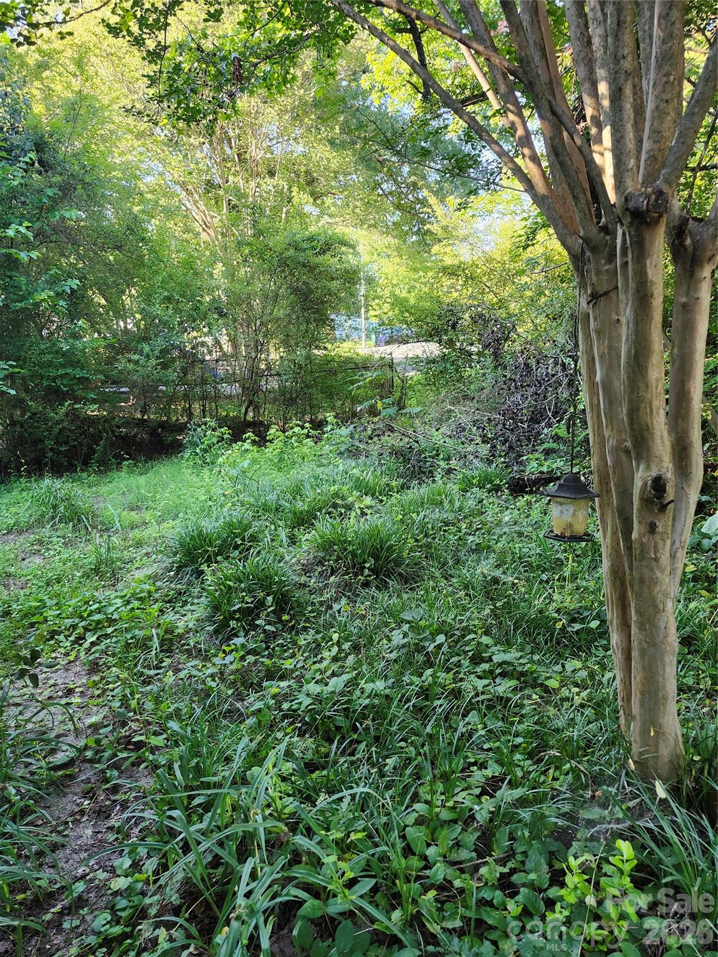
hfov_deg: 58.9
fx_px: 636
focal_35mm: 23
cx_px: 359
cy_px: 478
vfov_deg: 73.9
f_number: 1.8
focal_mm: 5.54
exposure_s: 1/180
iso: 250
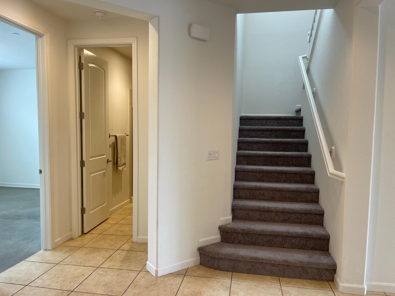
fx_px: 285
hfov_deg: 69.4
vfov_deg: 54.9
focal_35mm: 25
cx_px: 198
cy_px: 148
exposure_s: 1/60
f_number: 1.6
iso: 80
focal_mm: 5.1
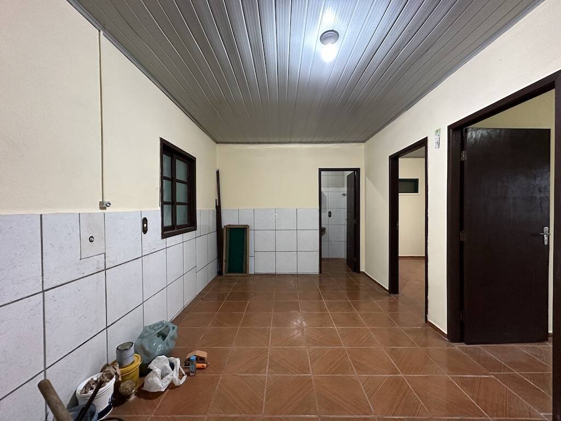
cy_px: 210
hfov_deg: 102.1
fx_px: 227
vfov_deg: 85.7
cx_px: 280
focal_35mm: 14
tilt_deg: -0.8
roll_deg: +0.7
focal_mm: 2.22
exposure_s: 1/60
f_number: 2.2
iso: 640
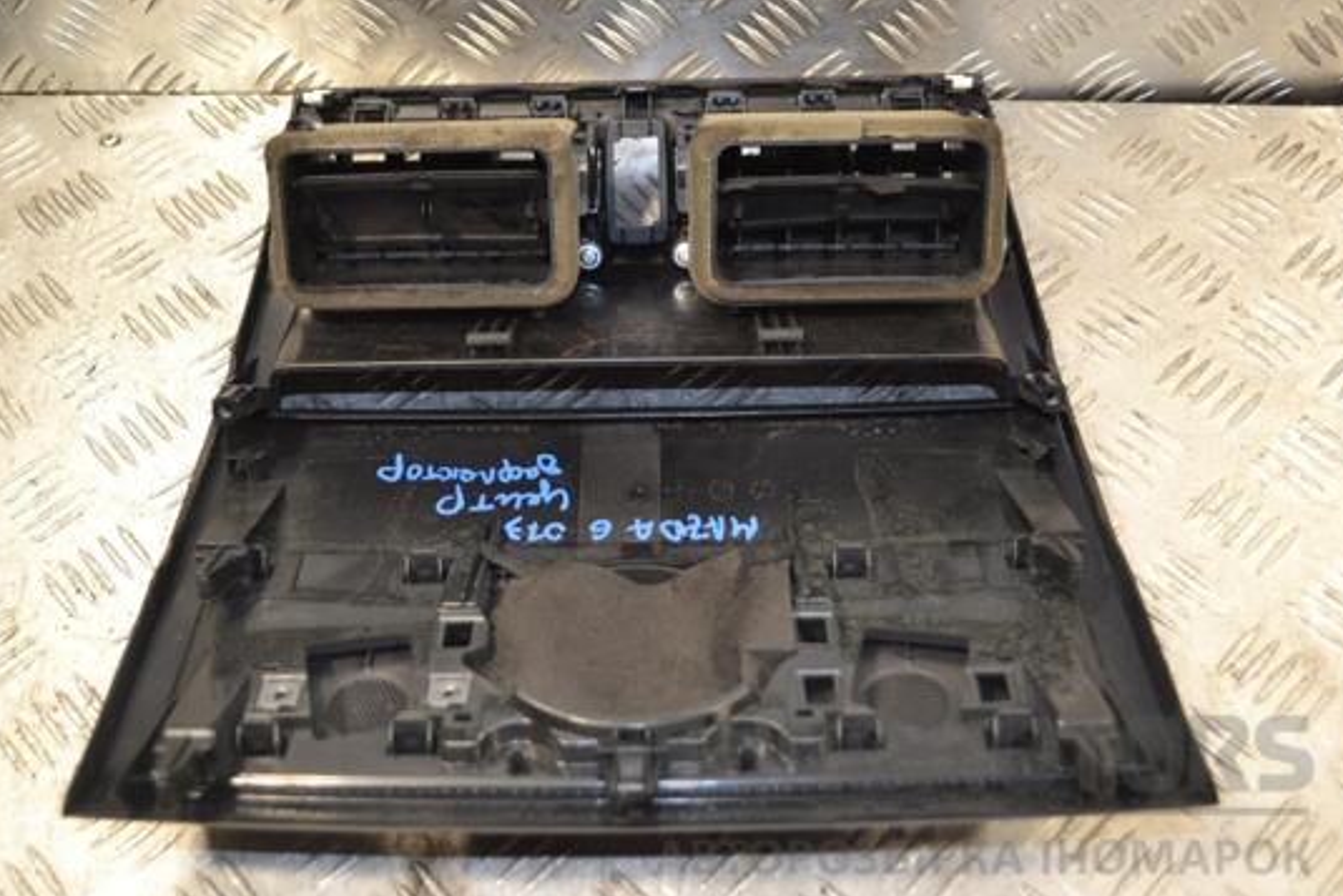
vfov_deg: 35.9
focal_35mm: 37
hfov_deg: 51.8
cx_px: 607
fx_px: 1381
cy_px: 419
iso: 400
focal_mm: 22
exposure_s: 1/80
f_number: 4
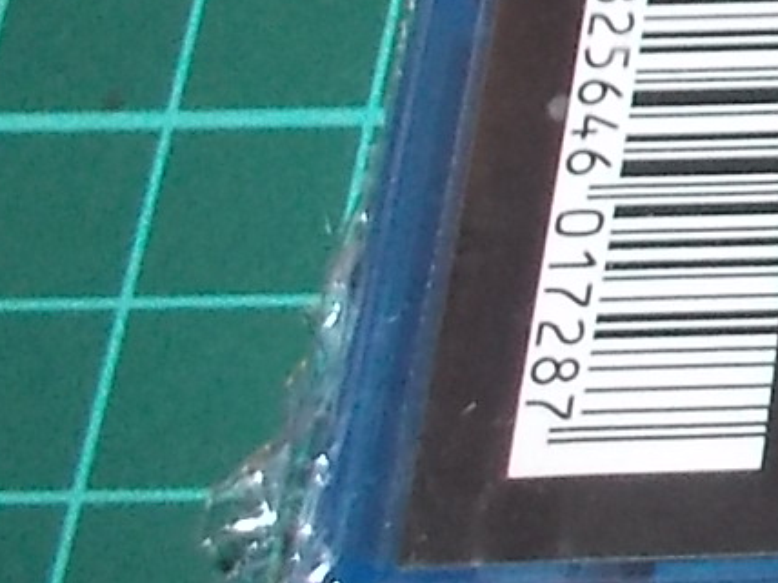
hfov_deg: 10.8
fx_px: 3461
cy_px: -338
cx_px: 1896
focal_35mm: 154
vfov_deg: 9.3
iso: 200
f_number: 3.3
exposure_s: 1/30
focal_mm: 4.1
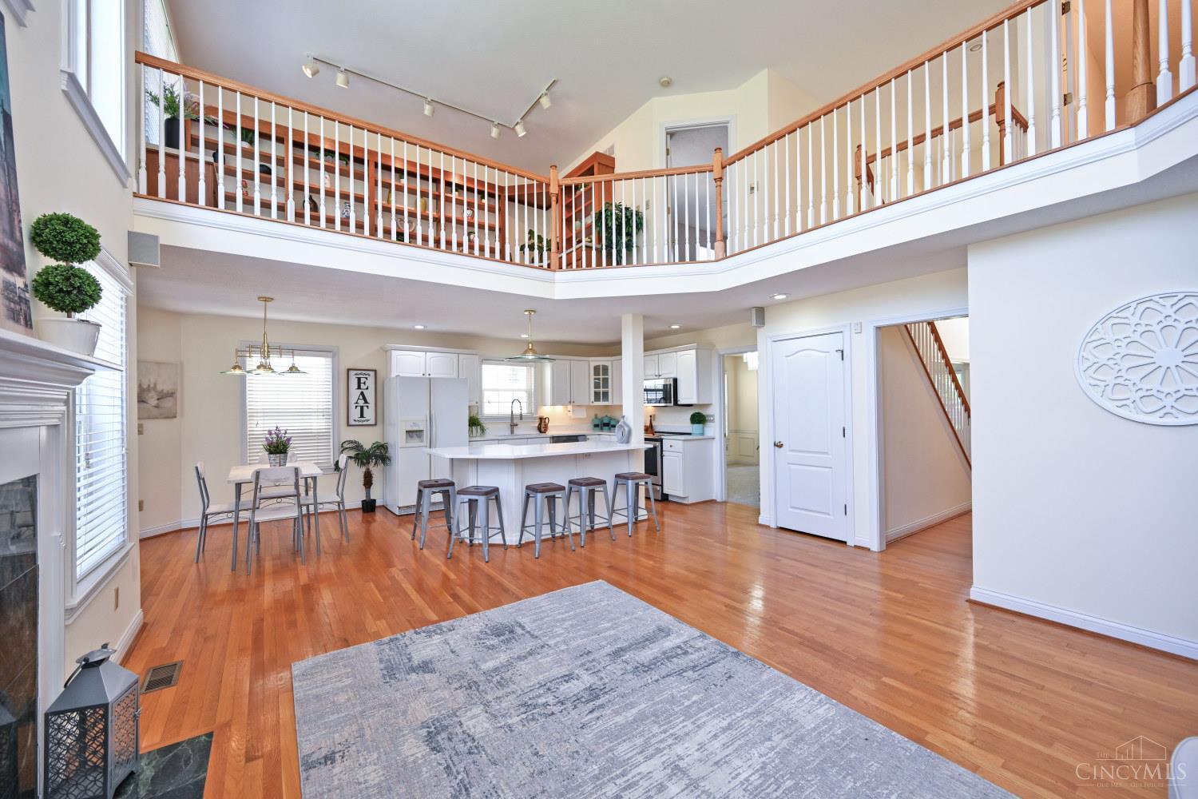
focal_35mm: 14
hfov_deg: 104.3
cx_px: 599
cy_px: 400
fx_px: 466
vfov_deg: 81.2
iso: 200
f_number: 4
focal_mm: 14
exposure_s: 1/60
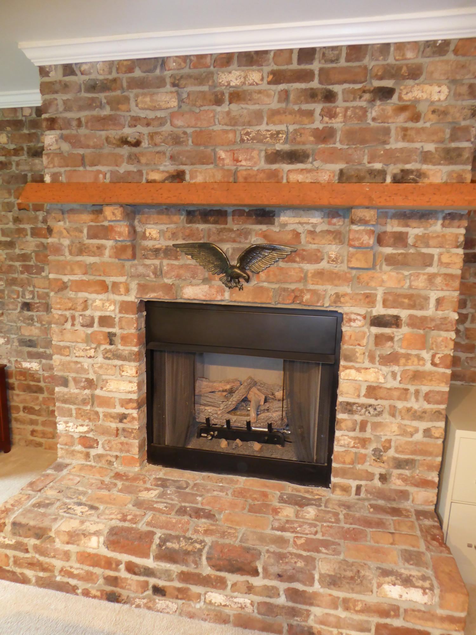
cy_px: 318
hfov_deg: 56.8
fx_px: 440
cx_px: 238
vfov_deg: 71.6
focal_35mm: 24
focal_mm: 4.3
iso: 250
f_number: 3.3
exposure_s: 1/4
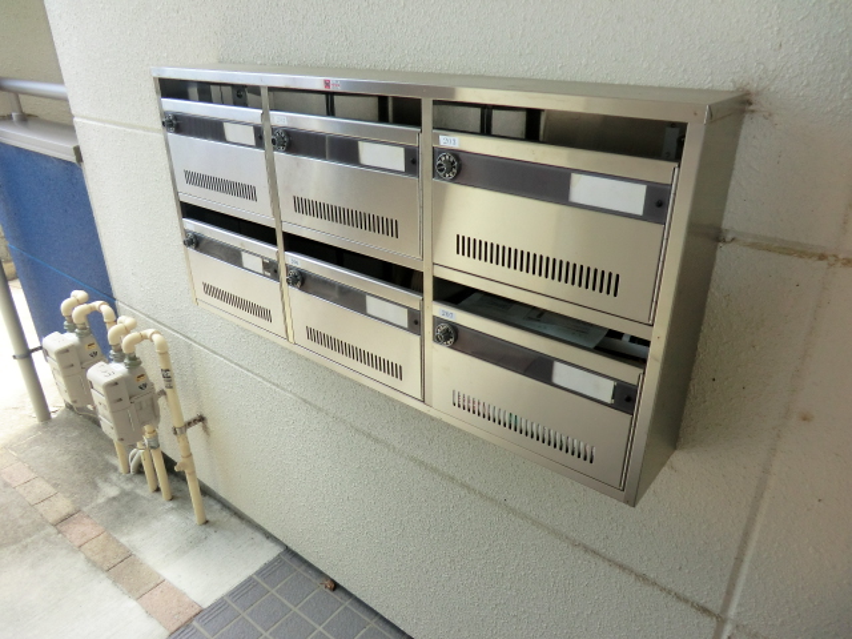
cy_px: 320
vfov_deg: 56.8
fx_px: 591
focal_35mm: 24
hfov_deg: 71.6
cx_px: 426
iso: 80
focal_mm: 4.3
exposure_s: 1/125
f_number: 3.2
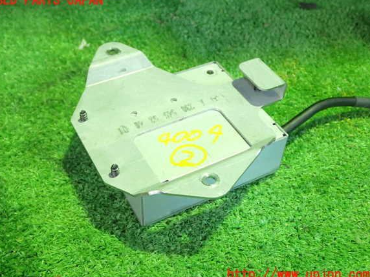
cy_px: 138
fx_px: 460
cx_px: 179
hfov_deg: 43.8
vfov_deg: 33.6
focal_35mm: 43
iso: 800
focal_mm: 7.31
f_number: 2.8
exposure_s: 1/15
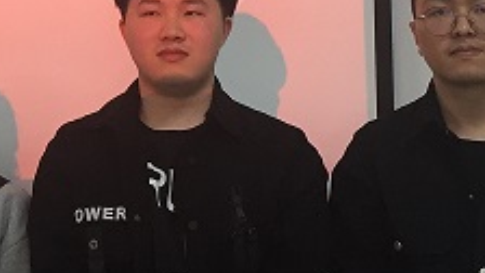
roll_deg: -0.9
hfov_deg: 18.2
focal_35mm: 115
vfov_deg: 10.5
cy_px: 30
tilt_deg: +1.7
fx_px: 1479
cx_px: 17
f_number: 2.2
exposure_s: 1/33
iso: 100
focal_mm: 4.15
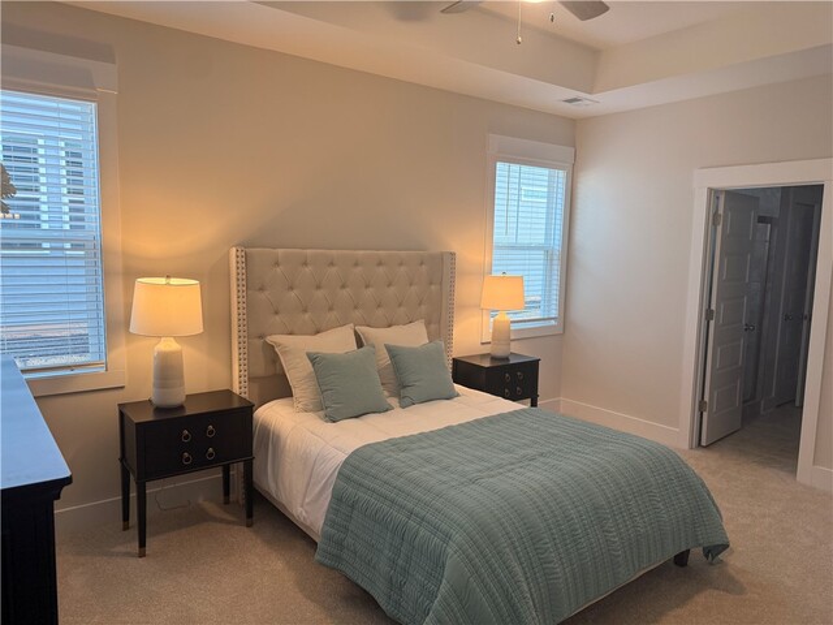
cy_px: 312
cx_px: 416
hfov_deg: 71.6
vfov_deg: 56.8
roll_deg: -0.8
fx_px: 578
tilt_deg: -6.1
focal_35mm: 24
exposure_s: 1/120
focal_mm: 6.76
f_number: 1.78
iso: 160
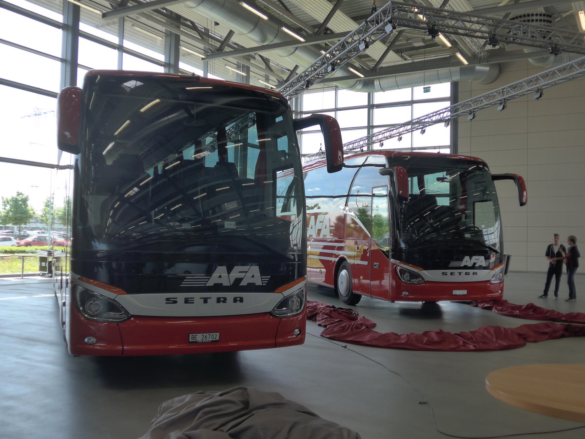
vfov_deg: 39.7
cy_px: 220
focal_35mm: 36
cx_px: 292
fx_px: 608
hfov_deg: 51.4
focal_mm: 7.5
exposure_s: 1/400
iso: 160
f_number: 2.4
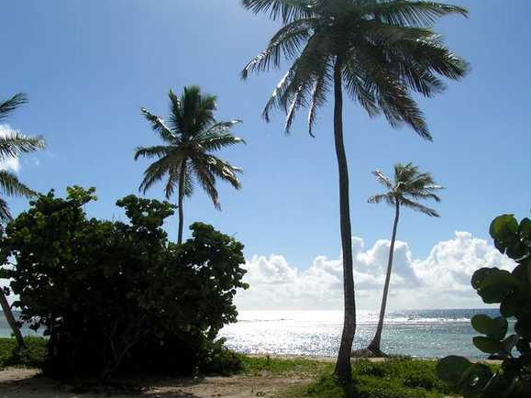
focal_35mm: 42
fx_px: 644
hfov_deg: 44.8
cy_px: 217
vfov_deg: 34.3
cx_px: 258
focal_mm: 5.8
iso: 50
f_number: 7.1
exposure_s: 1/800
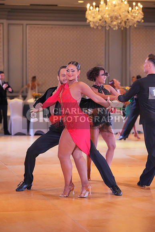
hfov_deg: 12.7
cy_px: 116
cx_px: 78
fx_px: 697
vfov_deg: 18.9
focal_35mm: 108
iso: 8000
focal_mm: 108
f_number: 3.5
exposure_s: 1/500
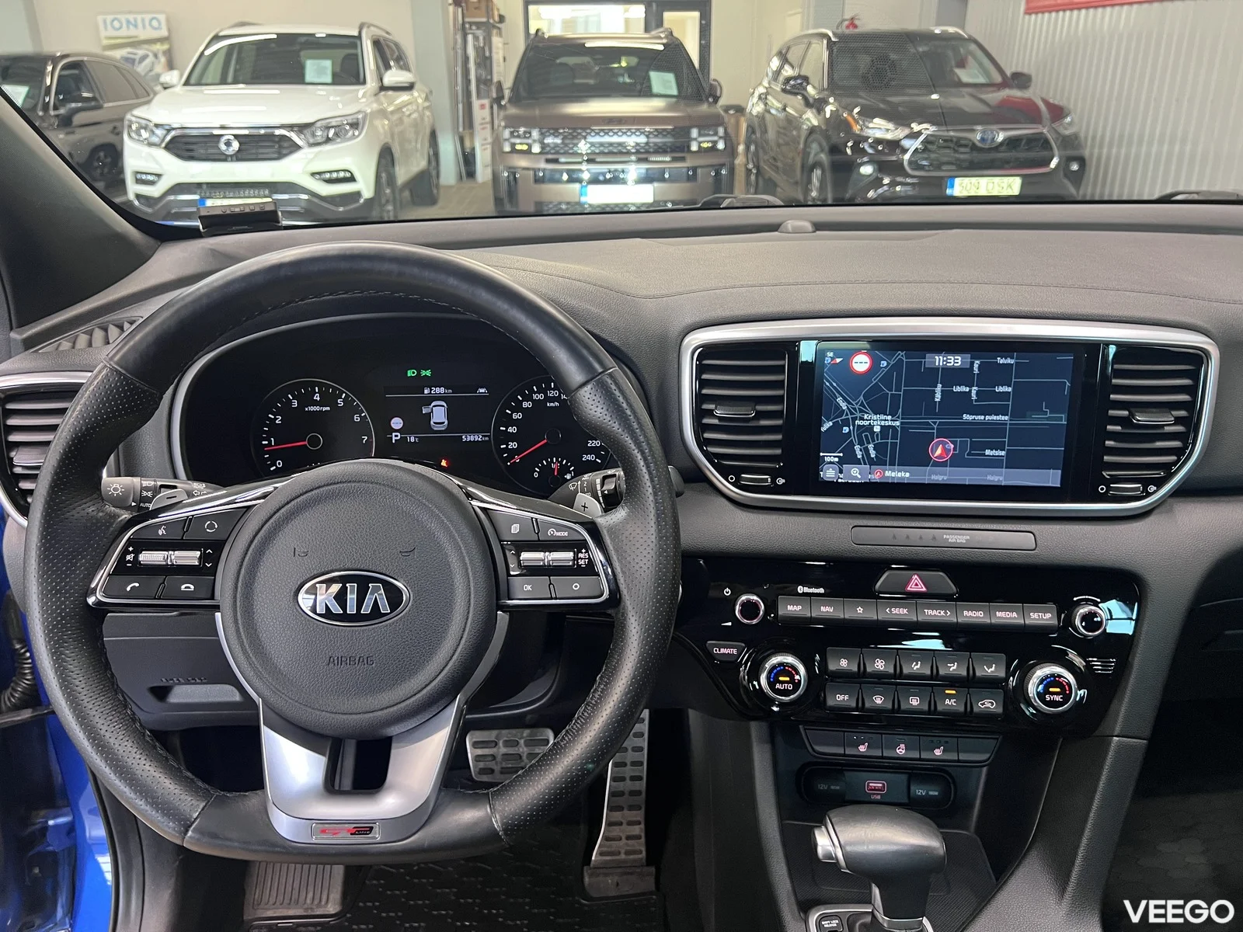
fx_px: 934
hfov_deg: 67.3
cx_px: 622
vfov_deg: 53.1
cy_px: 466
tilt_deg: -21.6
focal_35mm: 26
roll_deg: +0.4
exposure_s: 1/50
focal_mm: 5.7
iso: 400
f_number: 1.5
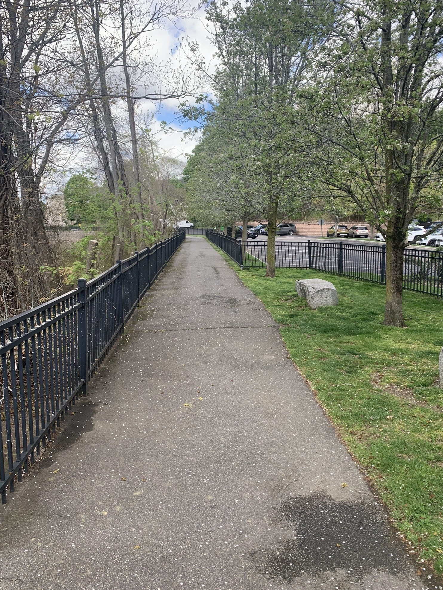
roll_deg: +2.9
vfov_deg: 65.3
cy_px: 290
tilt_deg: -6.4
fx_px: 461
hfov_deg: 51.4
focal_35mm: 27
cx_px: 225
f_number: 1.8
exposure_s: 1/490
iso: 25
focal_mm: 4.25
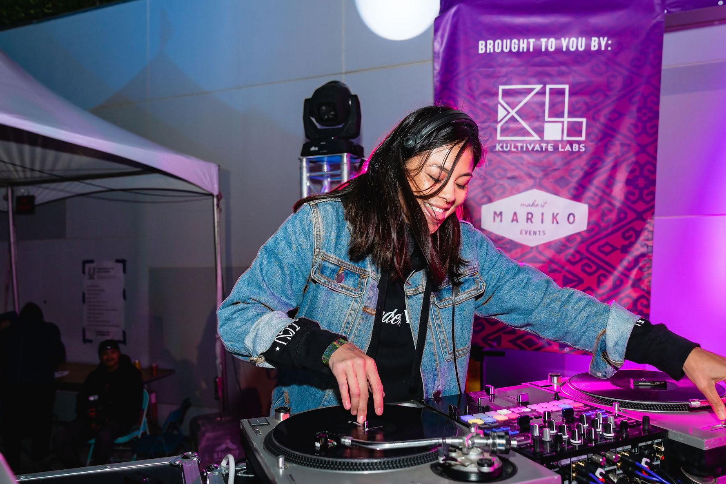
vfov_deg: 46.4
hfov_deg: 65.4
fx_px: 565
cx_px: 387
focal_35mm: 28
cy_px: 257
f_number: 4
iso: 640
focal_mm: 24
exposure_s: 1/160
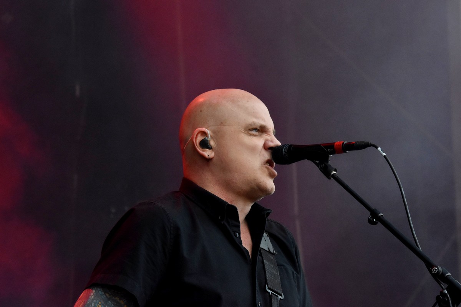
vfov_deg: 5.7
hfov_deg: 8.6
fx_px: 3073
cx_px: 230
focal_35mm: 240
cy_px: 154
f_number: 9
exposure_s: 1/800
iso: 2000
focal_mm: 160
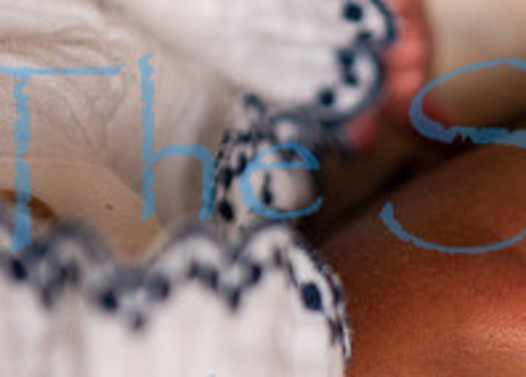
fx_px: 3426
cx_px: 489
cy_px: 361
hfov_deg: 8.7
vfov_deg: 6.3
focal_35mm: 229
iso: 100
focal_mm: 62
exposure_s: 1/160
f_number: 3.2
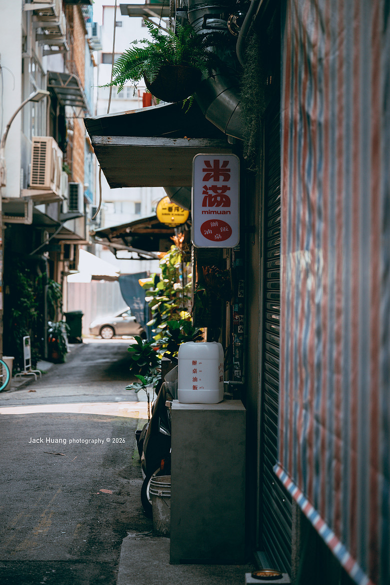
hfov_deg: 19.5
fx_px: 1137
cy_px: 292
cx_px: 195
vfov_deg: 28.8
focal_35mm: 70
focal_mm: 70
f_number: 2.8
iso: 400
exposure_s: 1/1000
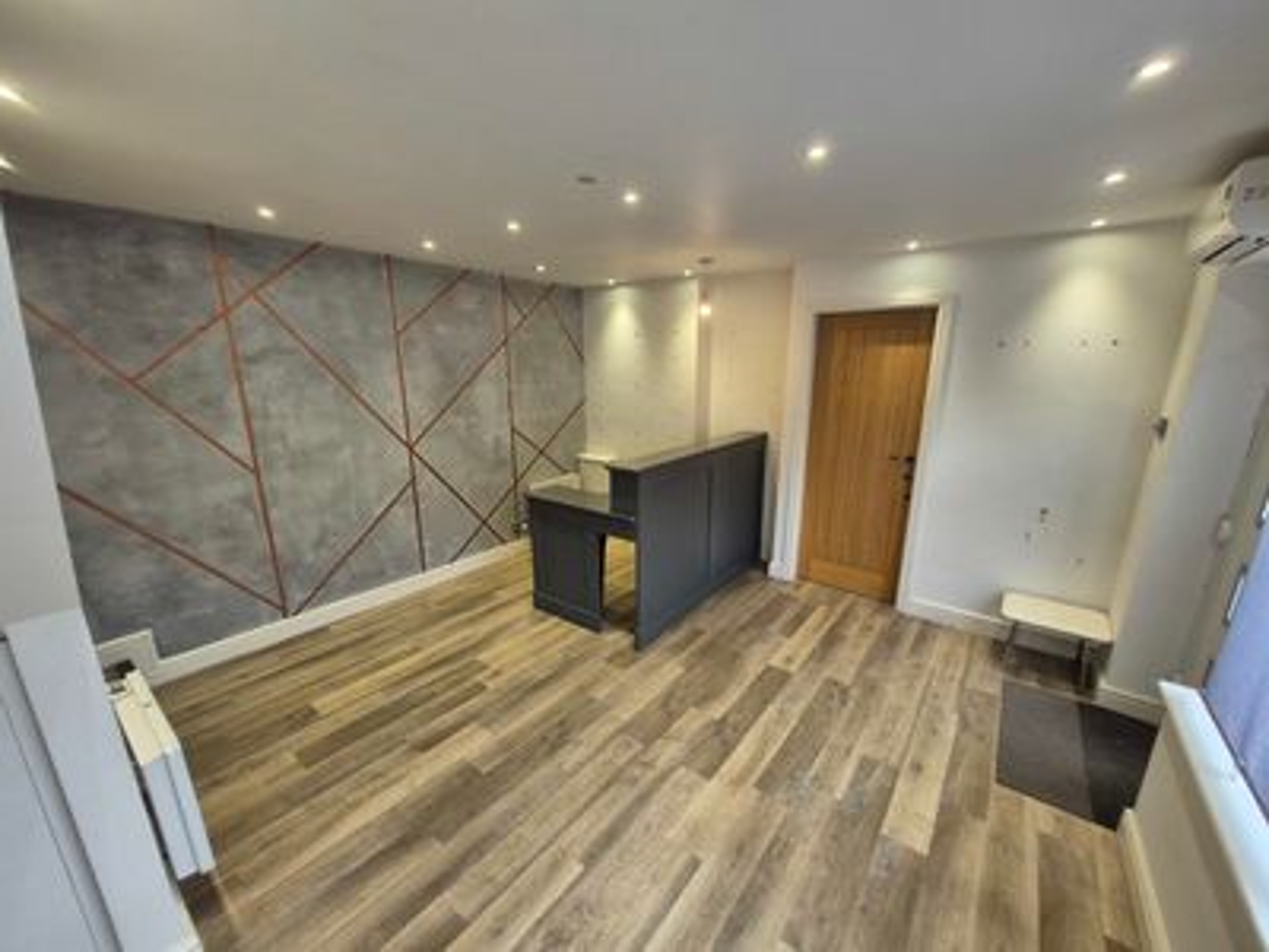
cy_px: 476
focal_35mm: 13
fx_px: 477
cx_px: 634
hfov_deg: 106.2
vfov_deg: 89.9
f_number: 2.2
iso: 80
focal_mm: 1.74
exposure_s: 1/50
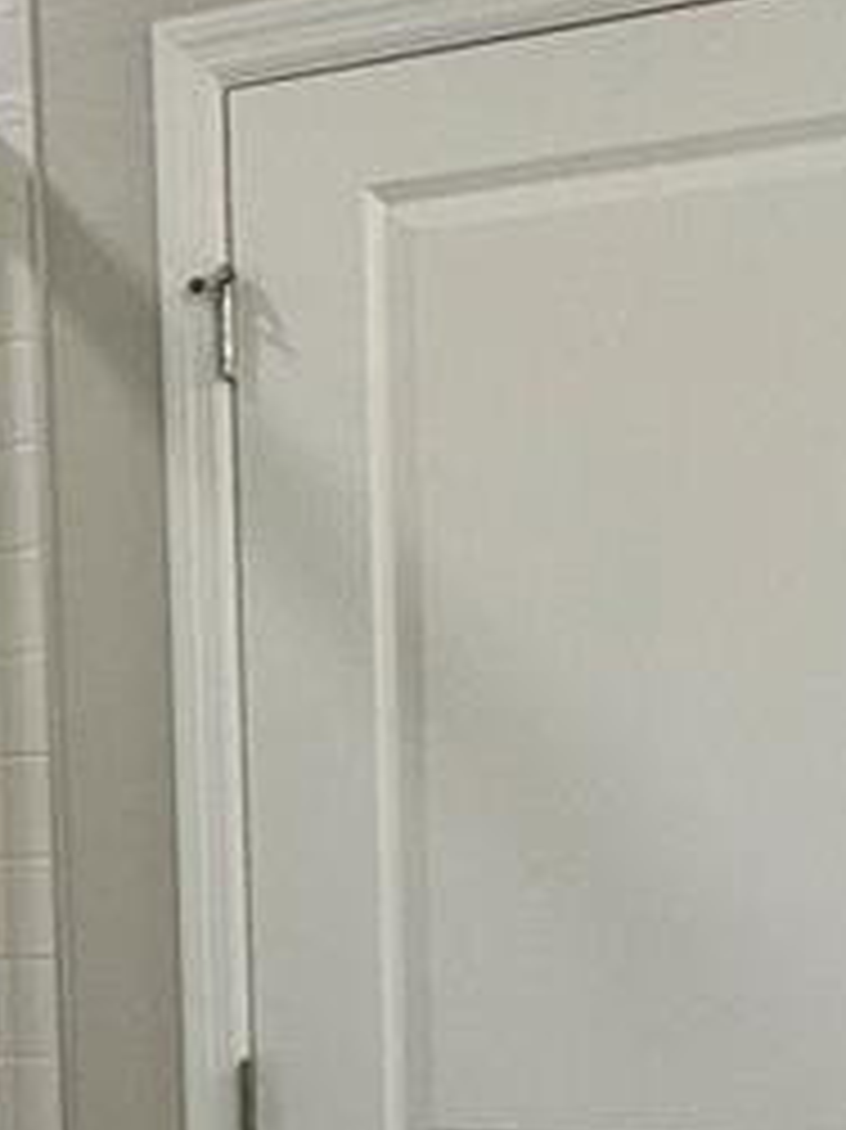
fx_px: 2185
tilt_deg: -5.7
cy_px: 995
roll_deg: +2.9
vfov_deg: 28.0
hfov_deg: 21.2
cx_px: 22
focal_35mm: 67
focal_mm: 2.22
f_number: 2.2
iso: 125
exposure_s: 1/120
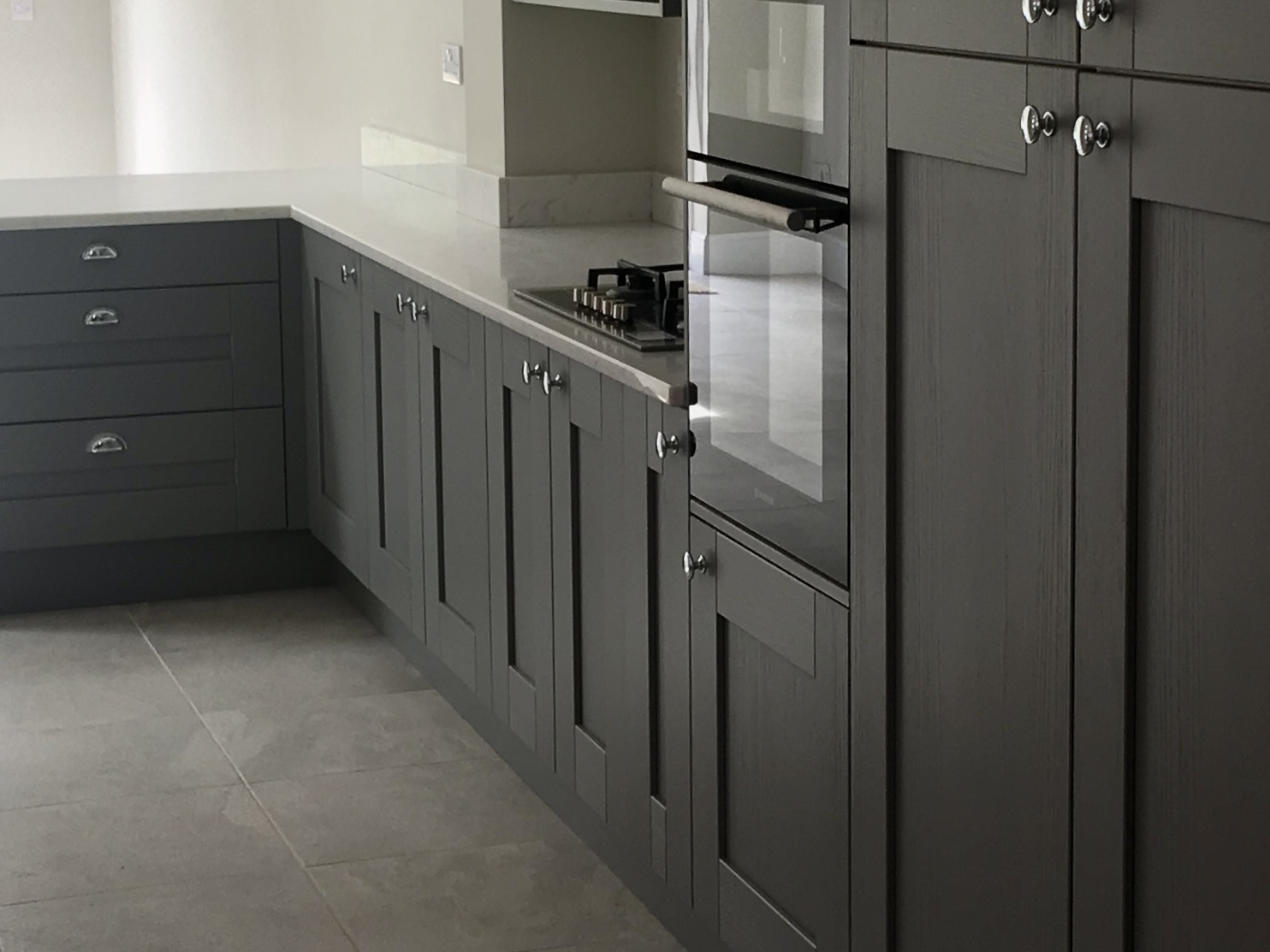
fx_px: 2715
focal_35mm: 74
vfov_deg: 19.9
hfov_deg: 26.3
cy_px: 340
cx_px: 698
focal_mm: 4.15
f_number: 2.2
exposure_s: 1/100
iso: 25
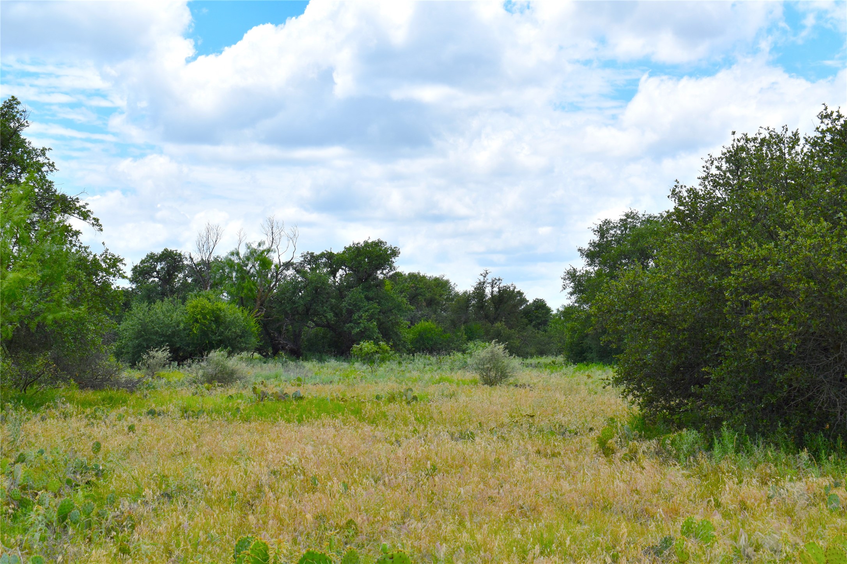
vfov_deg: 26.5
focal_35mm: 51
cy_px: 282
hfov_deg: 38.9
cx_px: 424
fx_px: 1200
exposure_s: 1/200
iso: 100
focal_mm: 34
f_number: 10
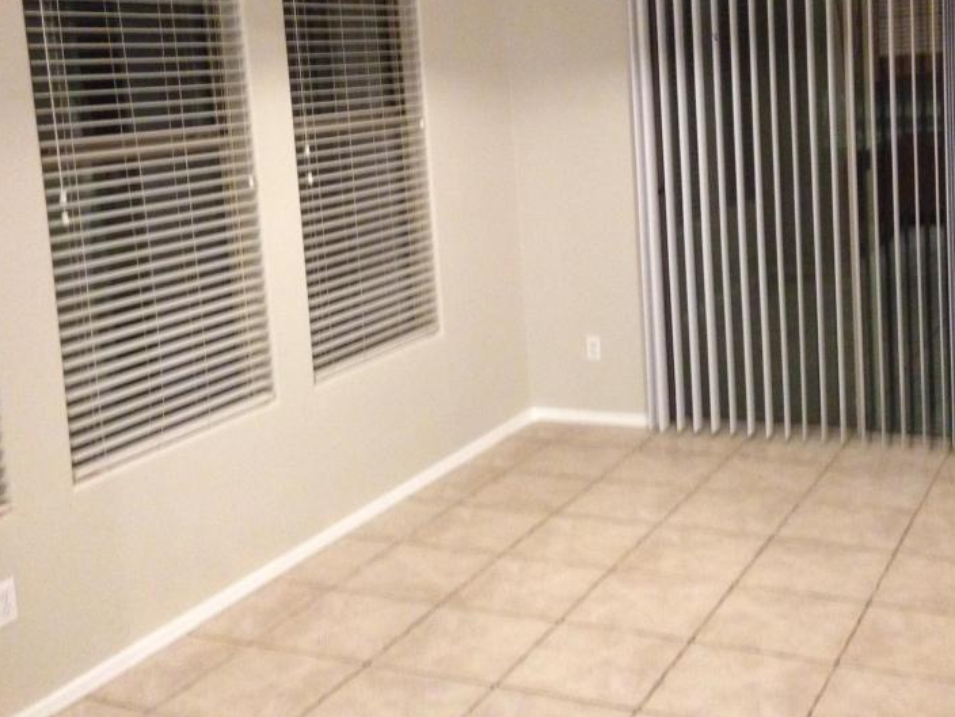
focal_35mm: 48
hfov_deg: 39.6
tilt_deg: -5.5
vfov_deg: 29.9
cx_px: 547
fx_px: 1324
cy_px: 210
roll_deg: +2.7
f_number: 2.4
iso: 400
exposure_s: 1/20
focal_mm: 4.12
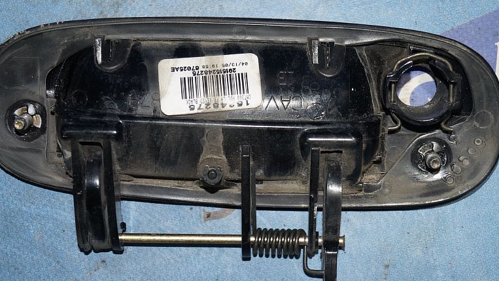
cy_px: 173
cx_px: 252
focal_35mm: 91
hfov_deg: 23.5
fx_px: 1198
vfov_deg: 13.3
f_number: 5.6
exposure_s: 1/100
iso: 800
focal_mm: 55
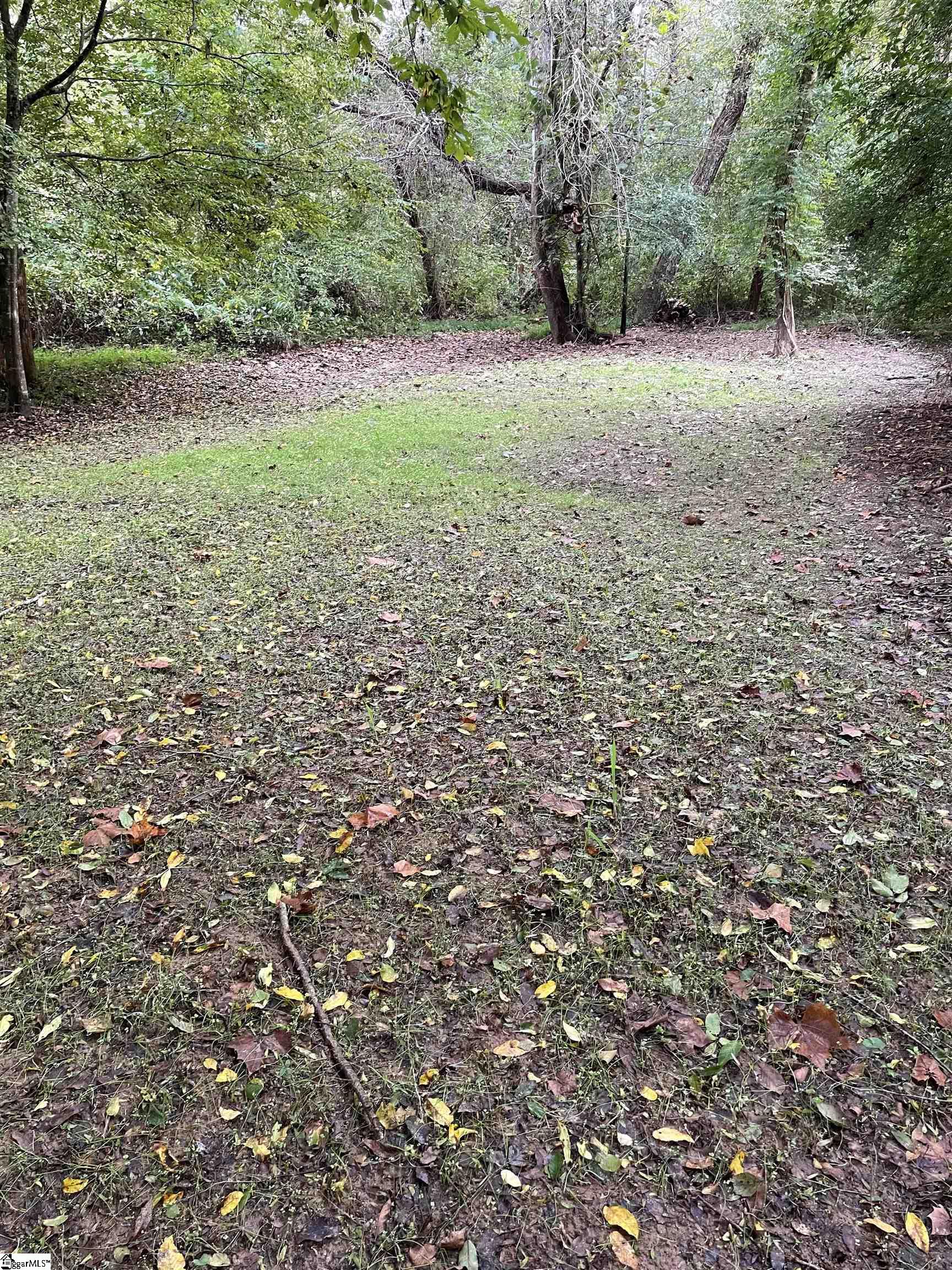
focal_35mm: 26
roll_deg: +2.0
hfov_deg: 53.1
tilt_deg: -21.0
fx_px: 953
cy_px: 635
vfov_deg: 67.3
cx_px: 476
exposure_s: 1/60
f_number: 1.6
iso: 160
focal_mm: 4.2
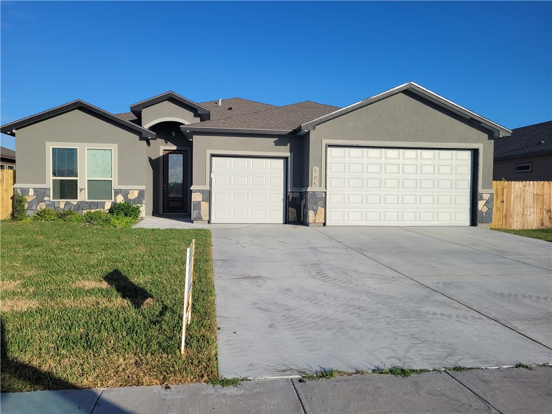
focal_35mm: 26
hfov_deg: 67.3
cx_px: 276
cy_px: 207
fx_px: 415
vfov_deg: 53.1
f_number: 1.8
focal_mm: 5.4
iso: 40
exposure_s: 1/3134
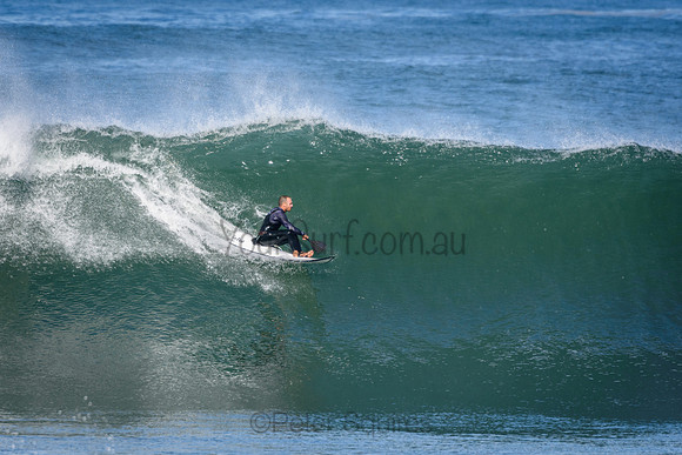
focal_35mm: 585
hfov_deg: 3.5
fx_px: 11085
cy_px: 228
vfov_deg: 2.4
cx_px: 341
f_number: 5.6
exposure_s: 1/2000
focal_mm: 390
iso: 400
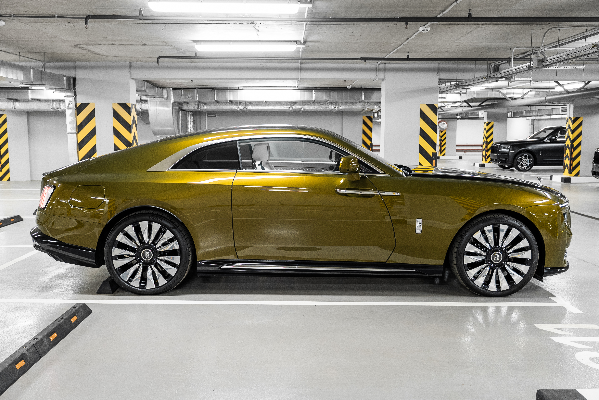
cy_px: 200
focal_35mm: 34
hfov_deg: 55.8
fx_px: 566
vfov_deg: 38.9
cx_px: 300
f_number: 4
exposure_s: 1/50
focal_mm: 34
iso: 1600
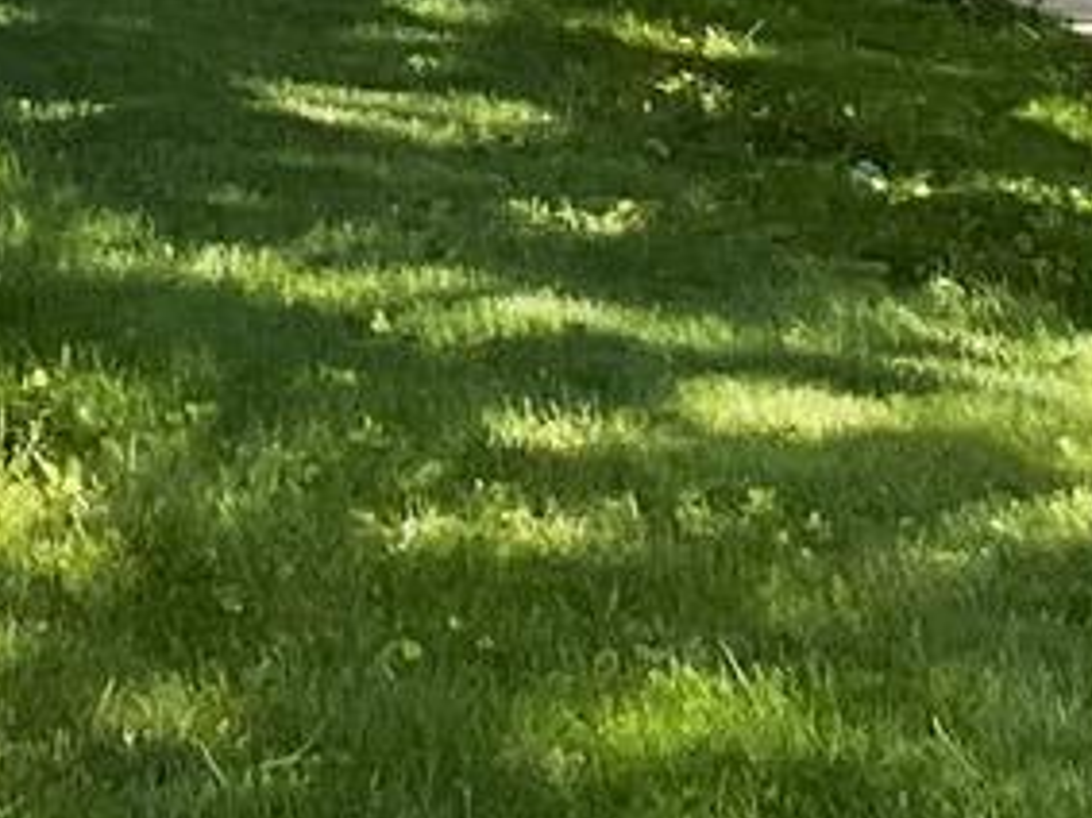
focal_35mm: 210
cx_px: -401
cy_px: -1123
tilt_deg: +4.1
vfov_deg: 6.7
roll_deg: +1.9
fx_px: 6622
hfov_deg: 9.2
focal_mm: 3
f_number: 1.8
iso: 16
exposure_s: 1/284
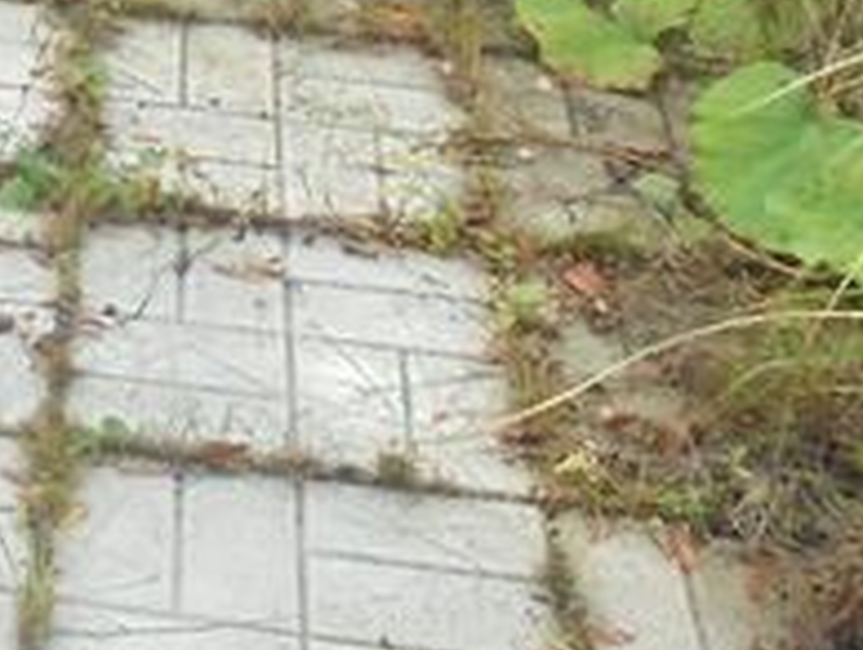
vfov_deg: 13.0
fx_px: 2671
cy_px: -370
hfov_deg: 17.6
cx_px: -125
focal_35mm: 107
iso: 160
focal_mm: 4.6
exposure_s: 1/250
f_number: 3.5
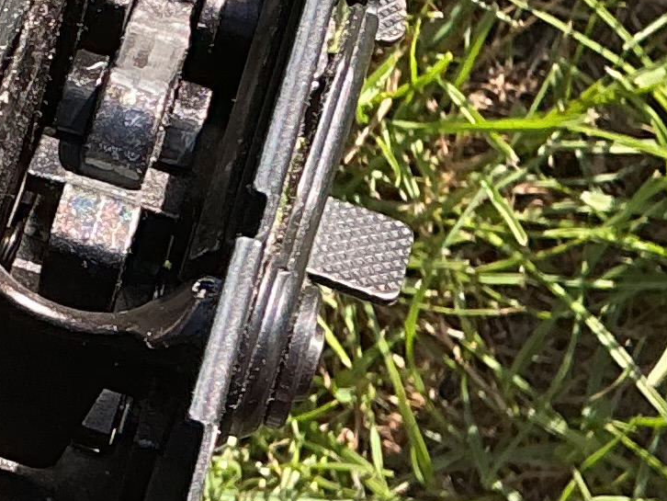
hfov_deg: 12.0
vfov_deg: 9.1
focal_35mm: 161
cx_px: -124
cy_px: -129
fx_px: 3103
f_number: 1.8
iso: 25
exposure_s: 1/270
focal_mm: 3
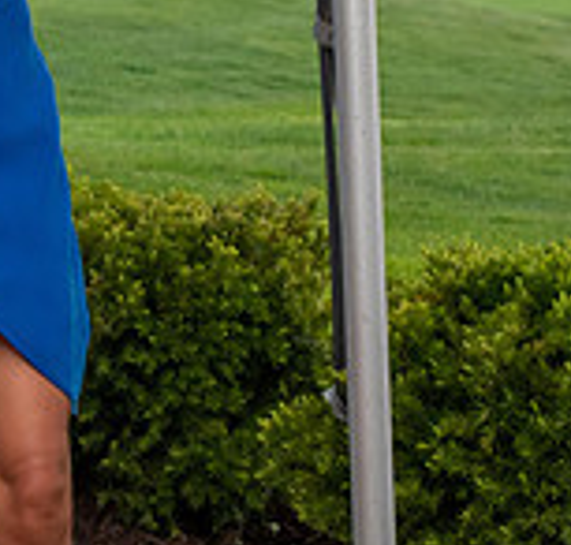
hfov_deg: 8.0
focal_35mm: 223
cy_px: -32
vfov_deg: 7.6
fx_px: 4068
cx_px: 163
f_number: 5
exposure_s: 1/100
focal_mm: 36
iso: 800
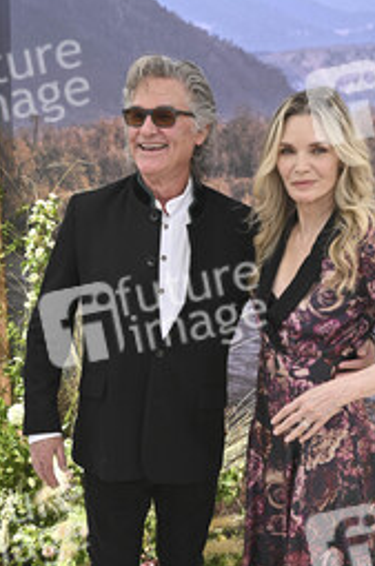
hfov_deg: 24.5
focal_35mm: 55
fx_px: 863
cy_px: 426
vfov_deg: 35.5
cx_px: 217
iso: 250
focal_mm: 35
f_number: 7.1
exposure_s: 1/320
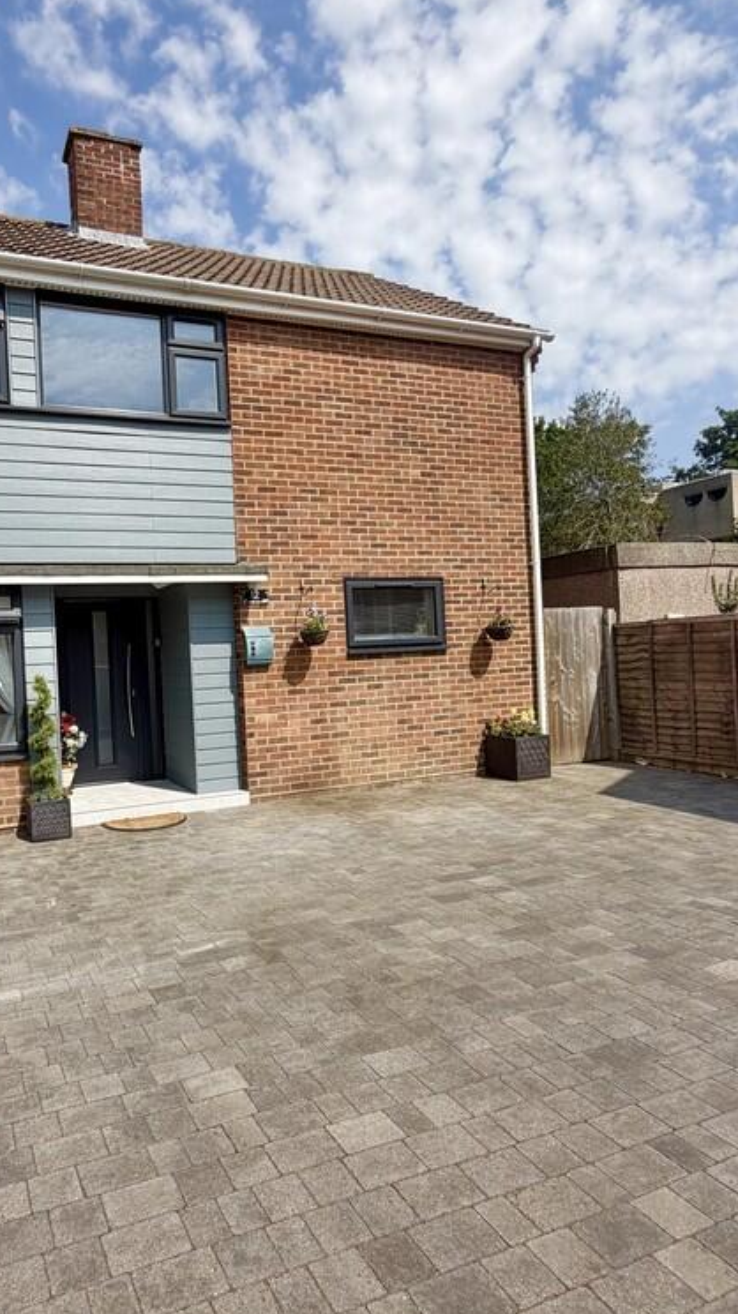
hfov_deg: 51.7
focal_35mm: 21
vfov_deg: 83.9
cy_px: 657
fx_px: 731
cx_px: 205
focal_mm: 2.22
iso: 20
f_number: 2.2
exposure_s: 1/928
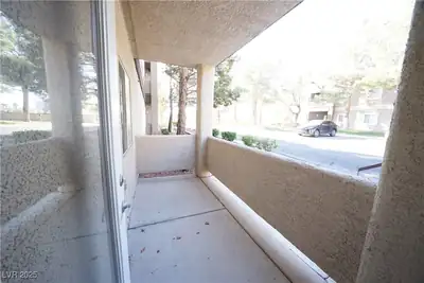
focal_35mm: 12
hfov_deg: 112.6
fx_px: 141
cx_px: 212
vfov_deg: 90.1
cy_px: 142
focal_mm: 12
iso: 5000
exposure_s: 1/200
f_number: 9
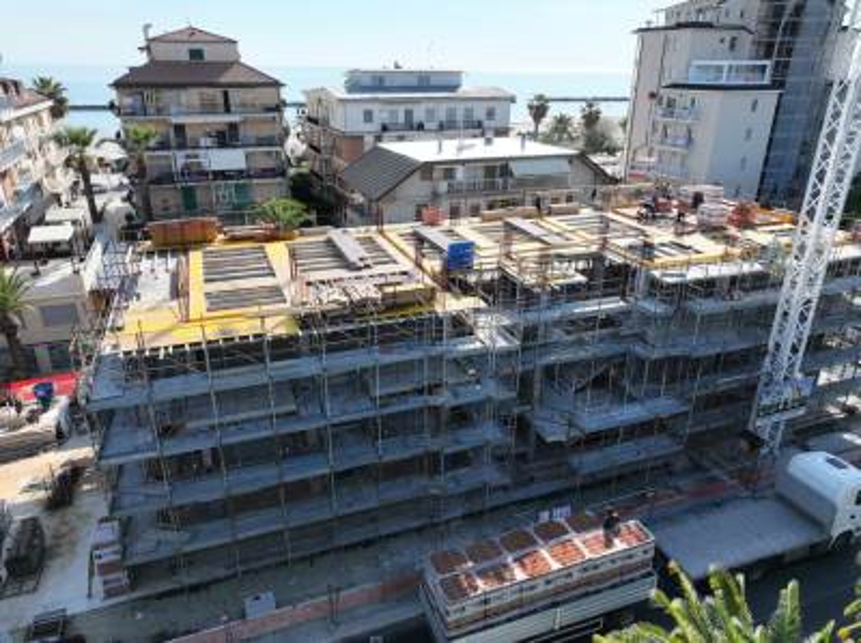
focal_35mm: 24
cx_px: 430
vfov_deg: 56.7
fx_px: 596
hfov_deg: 71.7
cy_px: 322
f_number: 2.8
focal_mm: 12.29
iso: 340
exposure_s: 1/3200
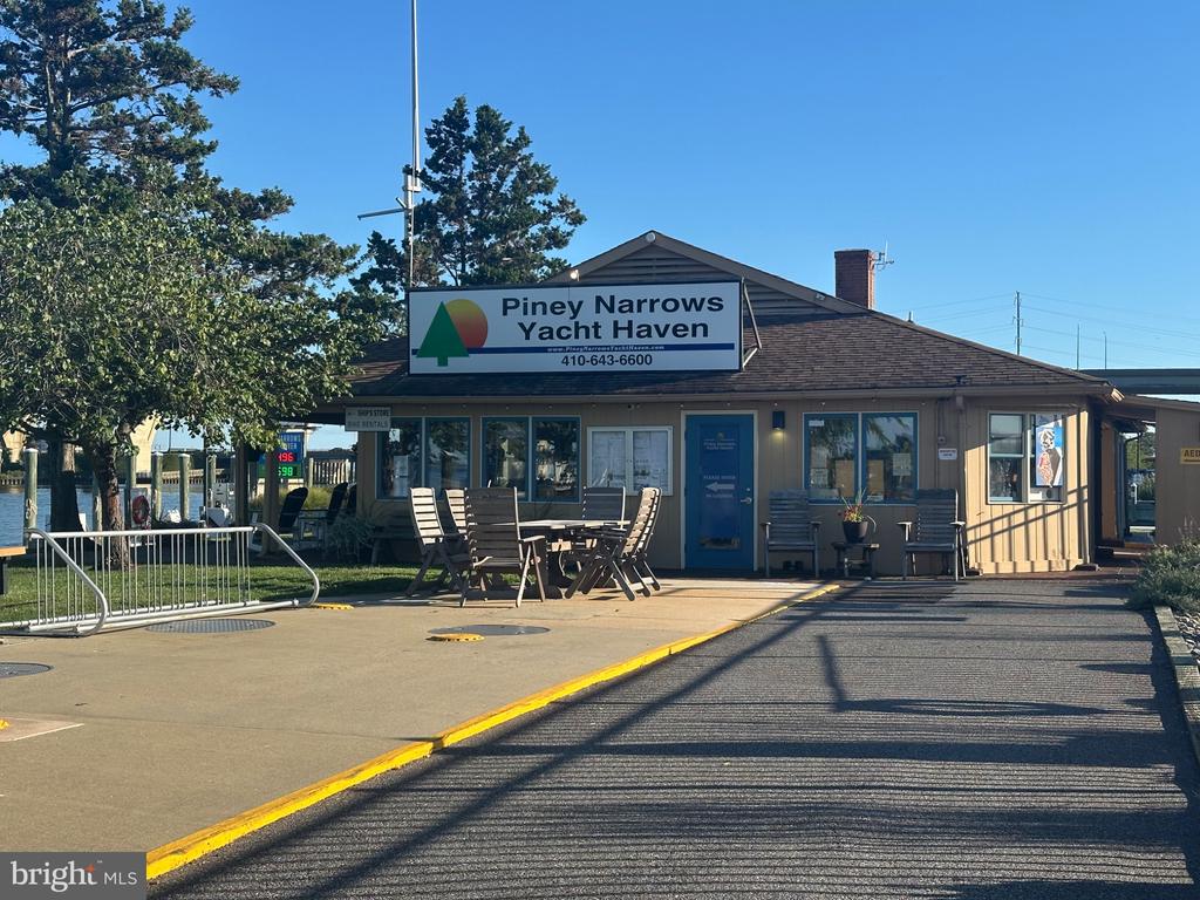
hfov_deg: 39.7
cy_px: 450
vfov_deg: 30.3
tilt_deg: +0.3
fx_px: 1664
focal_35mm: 48
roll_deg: +0.0
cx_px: 600
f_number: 1.78
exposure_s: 1/2532
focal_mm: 6.86
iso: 64
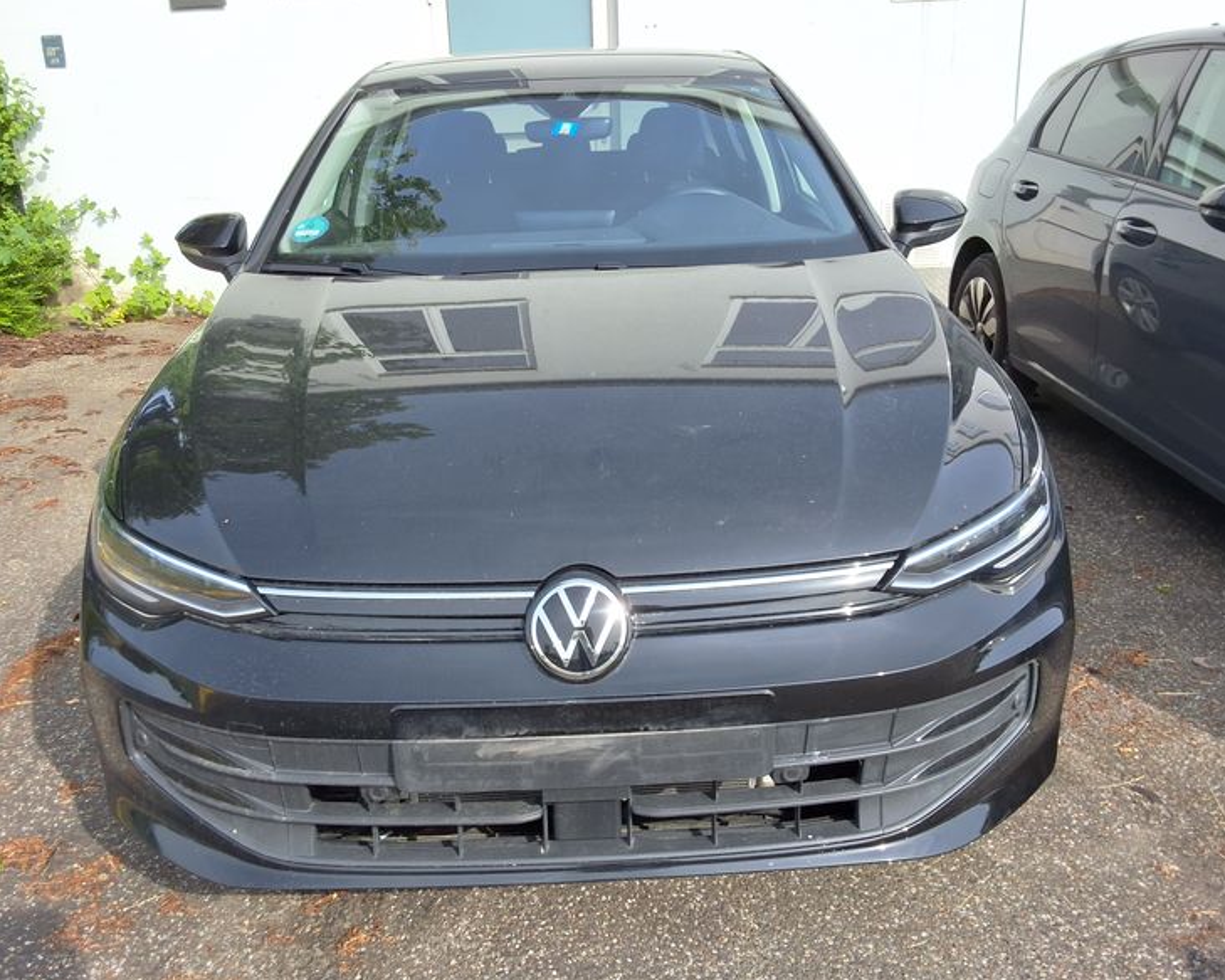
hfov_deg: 58.8
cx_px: 590
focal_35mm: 30
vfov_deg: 48.5
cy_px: 499
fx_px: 1088
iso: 32
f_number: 1.9
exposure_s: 1/1094
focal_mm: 2.91
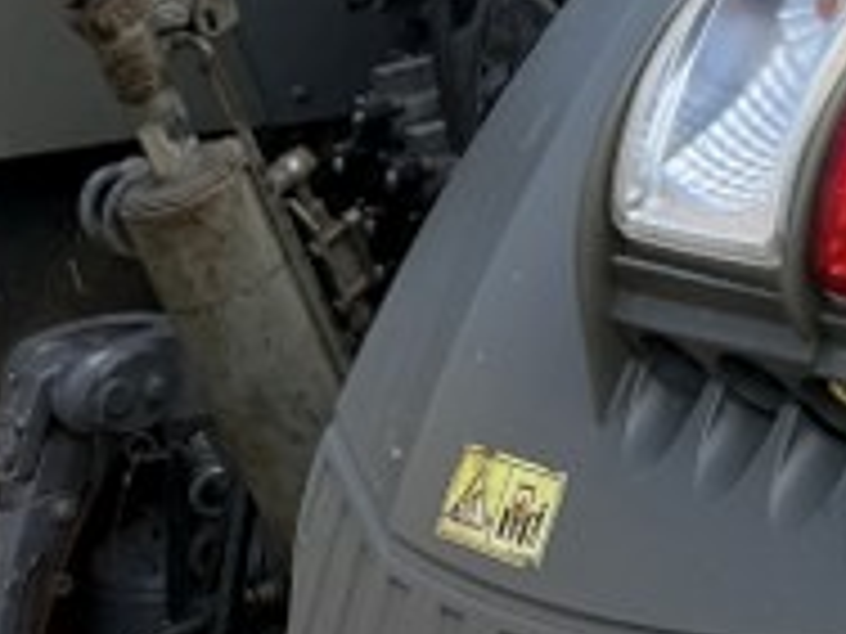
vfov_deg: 13.3
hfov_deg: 17.8
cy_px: -436
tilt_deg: +2.3
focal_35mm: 102
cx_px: 1161
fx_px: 2493
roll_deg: +2.4
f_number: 1.78
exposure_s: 1/2703
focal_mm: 6.76
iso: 80
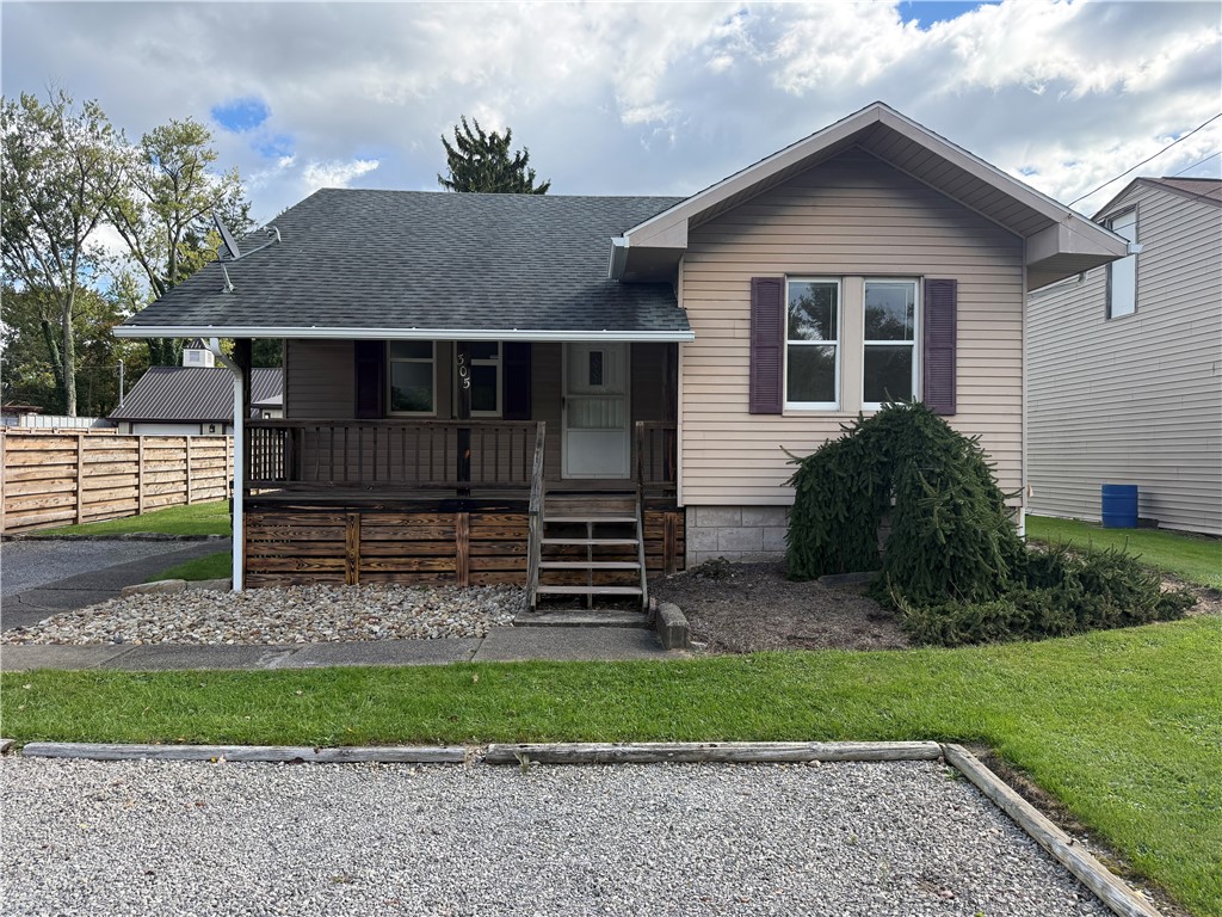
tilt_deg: +0.3
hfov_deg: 71.6
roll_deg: +0.0
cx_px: 611
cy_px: 458
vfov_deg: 56.8
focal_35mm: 24
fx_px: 847
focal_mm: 6.76
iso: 100
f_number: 1.78
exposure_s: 1/1812
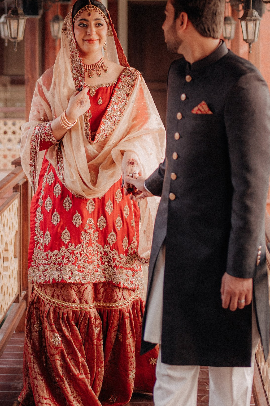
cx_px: 147
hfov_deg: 15.5
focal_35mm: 88
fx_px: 990
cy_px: 2
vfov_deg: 22.3
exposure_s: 1/160
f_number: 1.4
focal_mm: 35
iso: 125
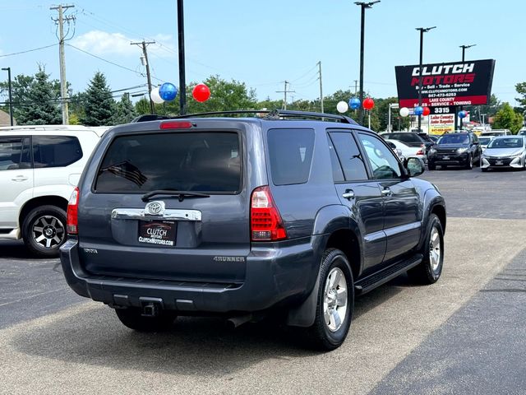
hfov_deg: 39.7
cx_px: 263
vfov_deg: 30.3
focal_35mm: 48
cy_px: 198
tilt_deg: -4.1
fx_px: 729
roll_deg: +1.4
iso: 64
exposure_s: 1/2342
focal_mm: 6.76
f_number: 1.78
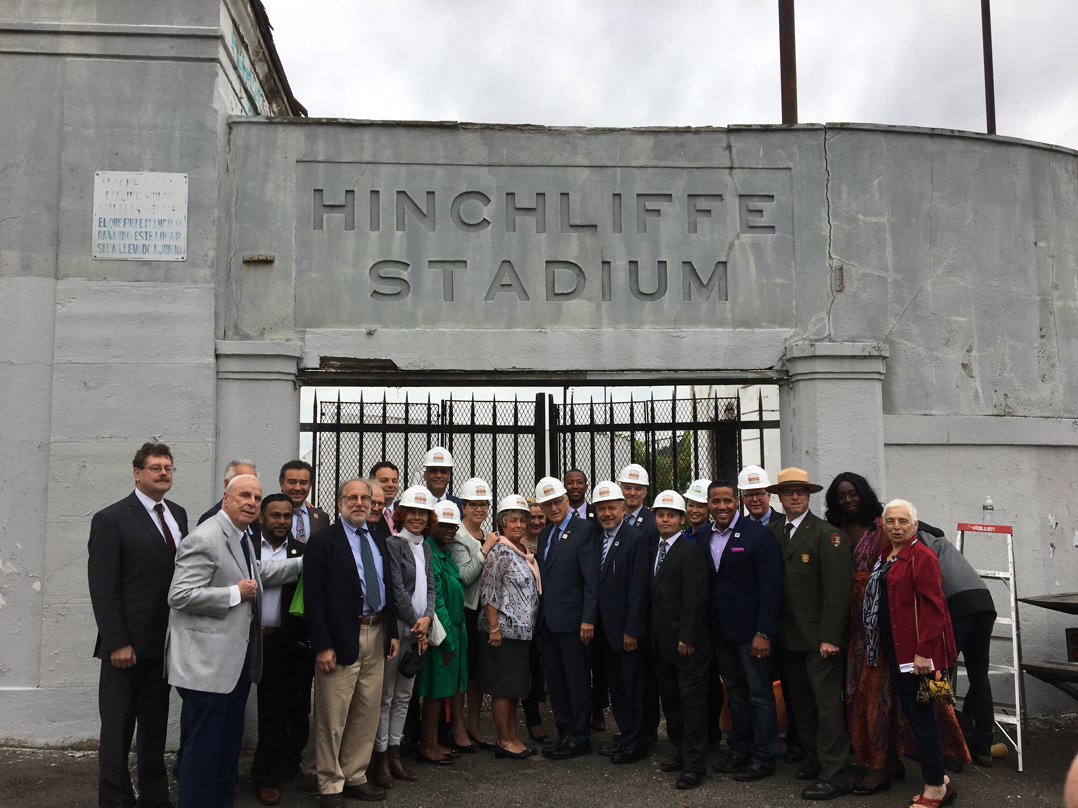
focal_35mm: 29
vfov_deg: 48.2
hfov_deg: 61.7
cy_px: 404
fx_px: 903
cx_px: 539
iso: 25
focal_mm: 4.15
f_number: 2.2
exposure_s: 1/674
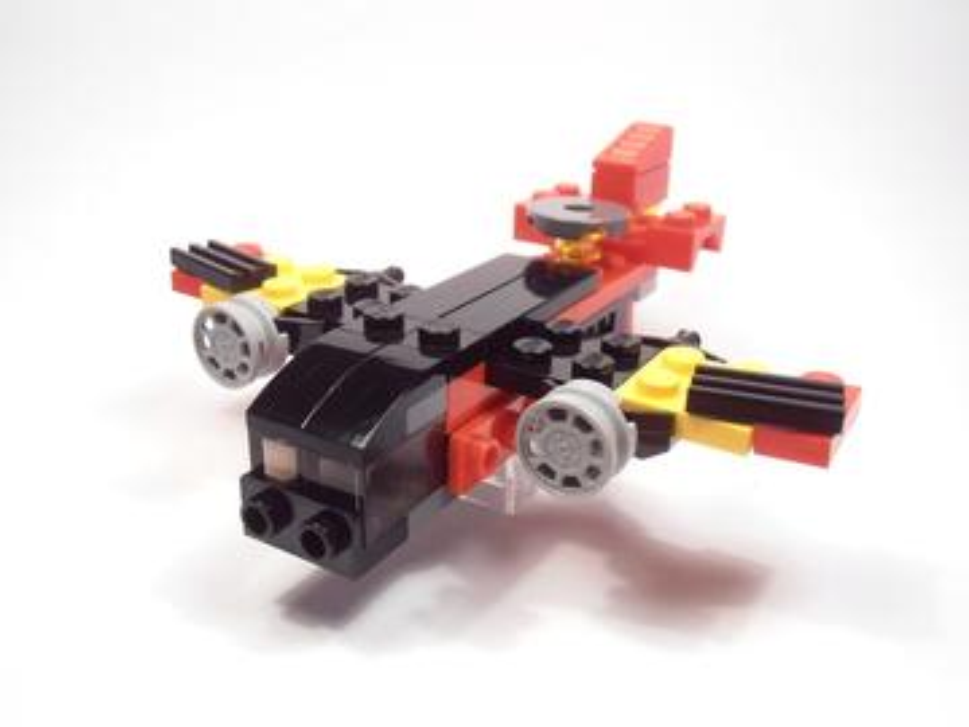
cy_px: 364
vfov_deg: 38.7
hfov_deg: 50.1
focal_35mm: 37
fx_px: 1036
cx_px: 484
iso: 80
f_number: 3.9
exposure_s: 1/40
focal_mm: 6.61
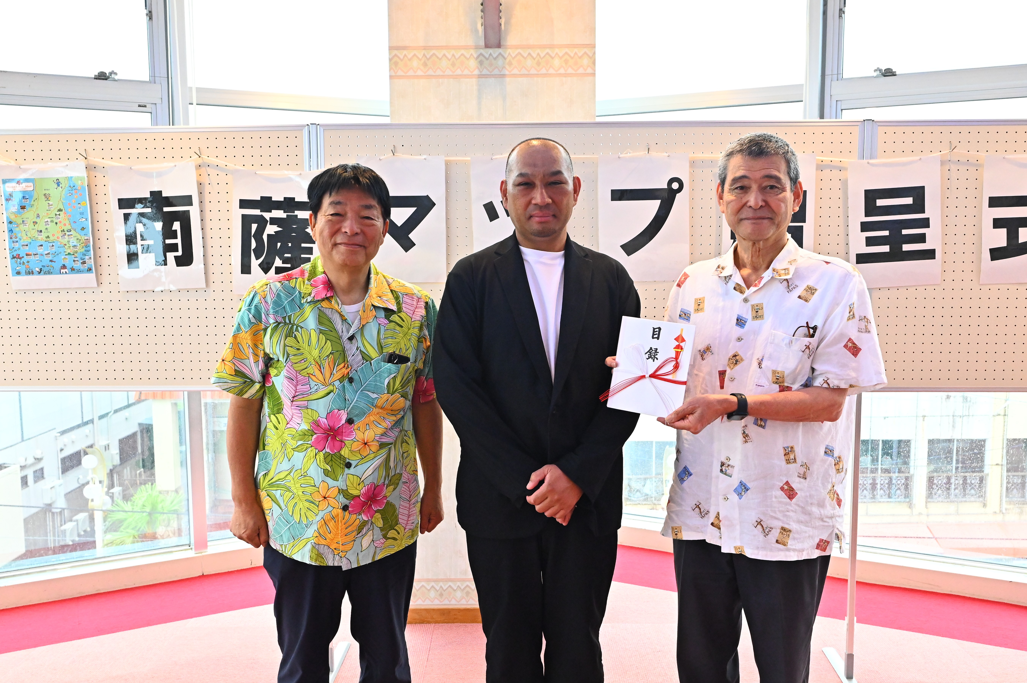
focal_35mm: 30
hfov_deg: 62.0
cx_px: 514
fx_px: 855
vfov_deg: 43.6
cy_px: 342
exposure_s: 1/60
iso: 2500
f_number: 5
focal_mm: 20
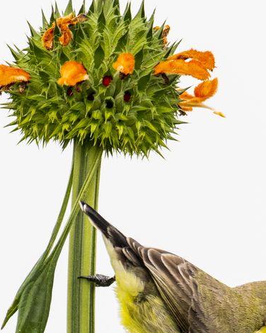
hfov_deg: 0.6
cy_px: 238
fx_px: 23901
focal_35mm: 2428
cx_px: 138
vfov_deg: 0.8
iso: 800
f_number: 6.3
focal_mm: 500
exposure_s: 1/1000
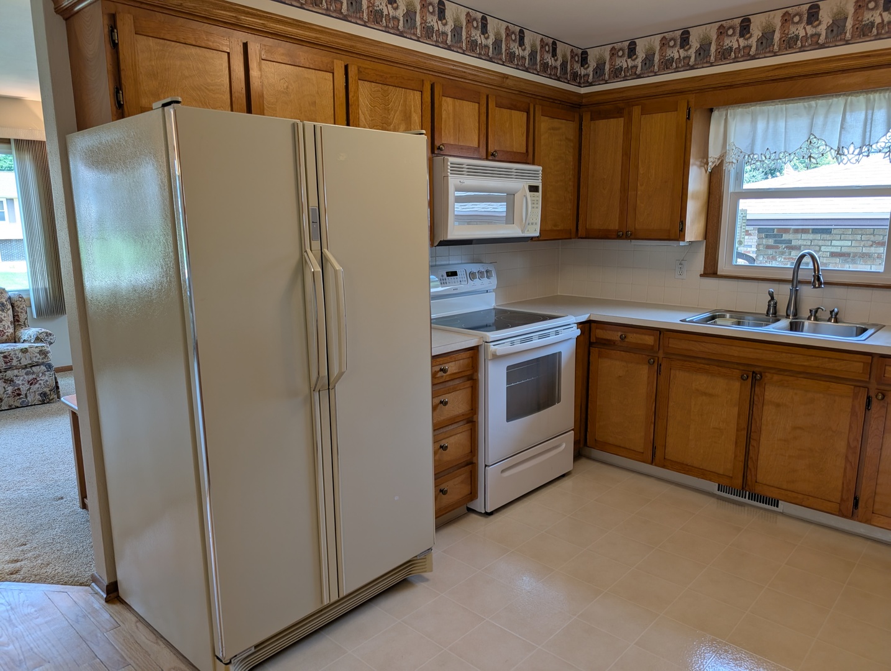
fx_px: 619
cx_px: 446
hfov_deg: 71.5
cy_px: 336
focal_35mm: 24
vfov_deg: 56.9
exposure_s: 1/40
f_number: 1.68
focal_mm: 6.9
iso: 20
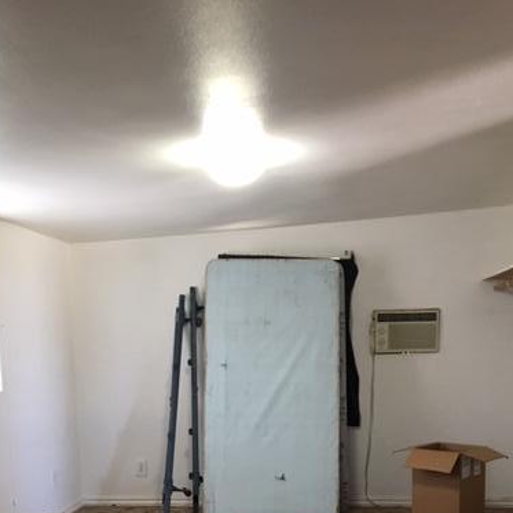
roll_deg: +1.9
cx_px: 274
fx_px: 738
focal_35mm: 44
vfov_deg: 36.5
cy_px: 437
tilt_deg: -8.0
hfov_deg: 38.3
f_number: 2.2
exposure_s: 1/30
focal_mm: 4.15
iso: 160
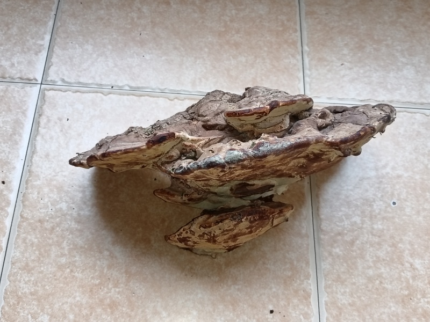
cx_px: 215
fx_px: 422
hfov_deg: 54.0
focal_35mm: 34
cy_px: 161
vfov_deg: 41.8
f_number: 1.8
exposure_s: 1/33.3
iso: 1425
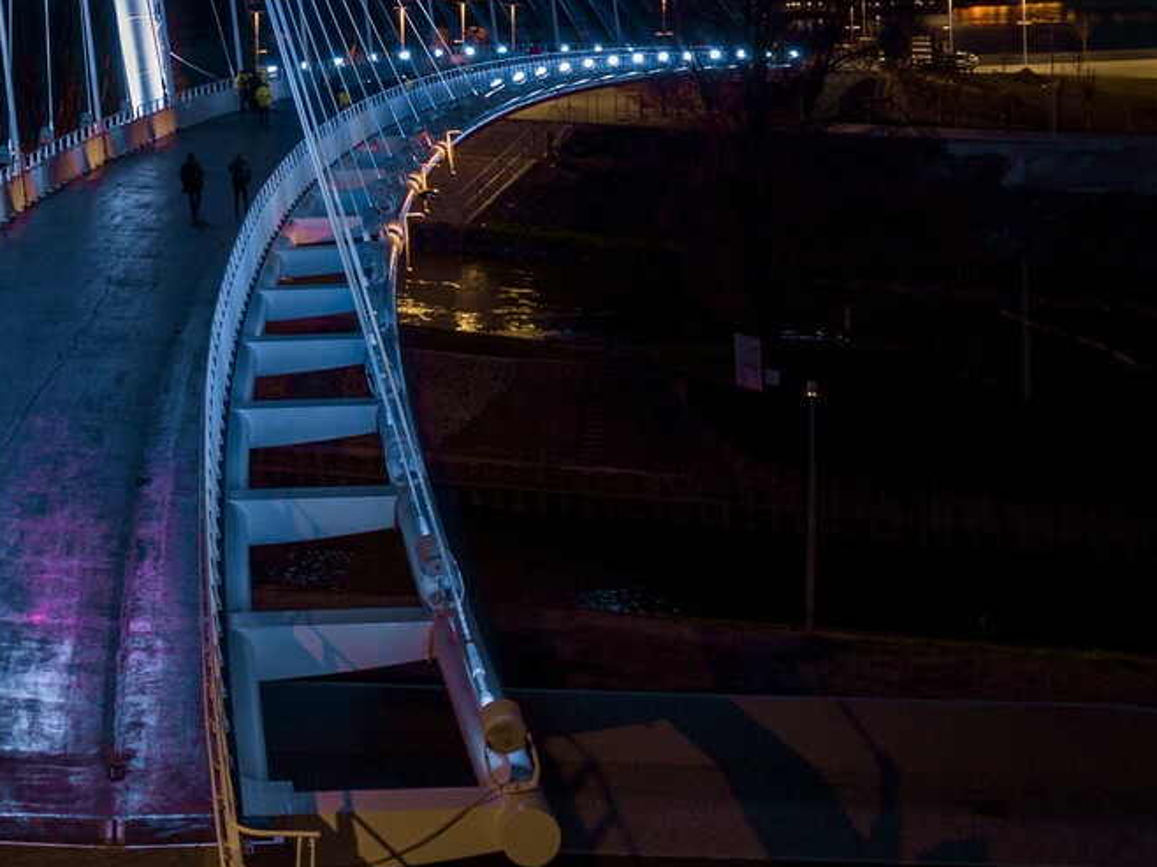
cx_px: -44
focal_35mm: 70
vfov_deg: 19.8
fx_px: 2339
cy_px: -158
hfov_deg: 26.1
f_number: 3.2
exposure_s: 1/5
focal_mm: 12.29
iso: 200
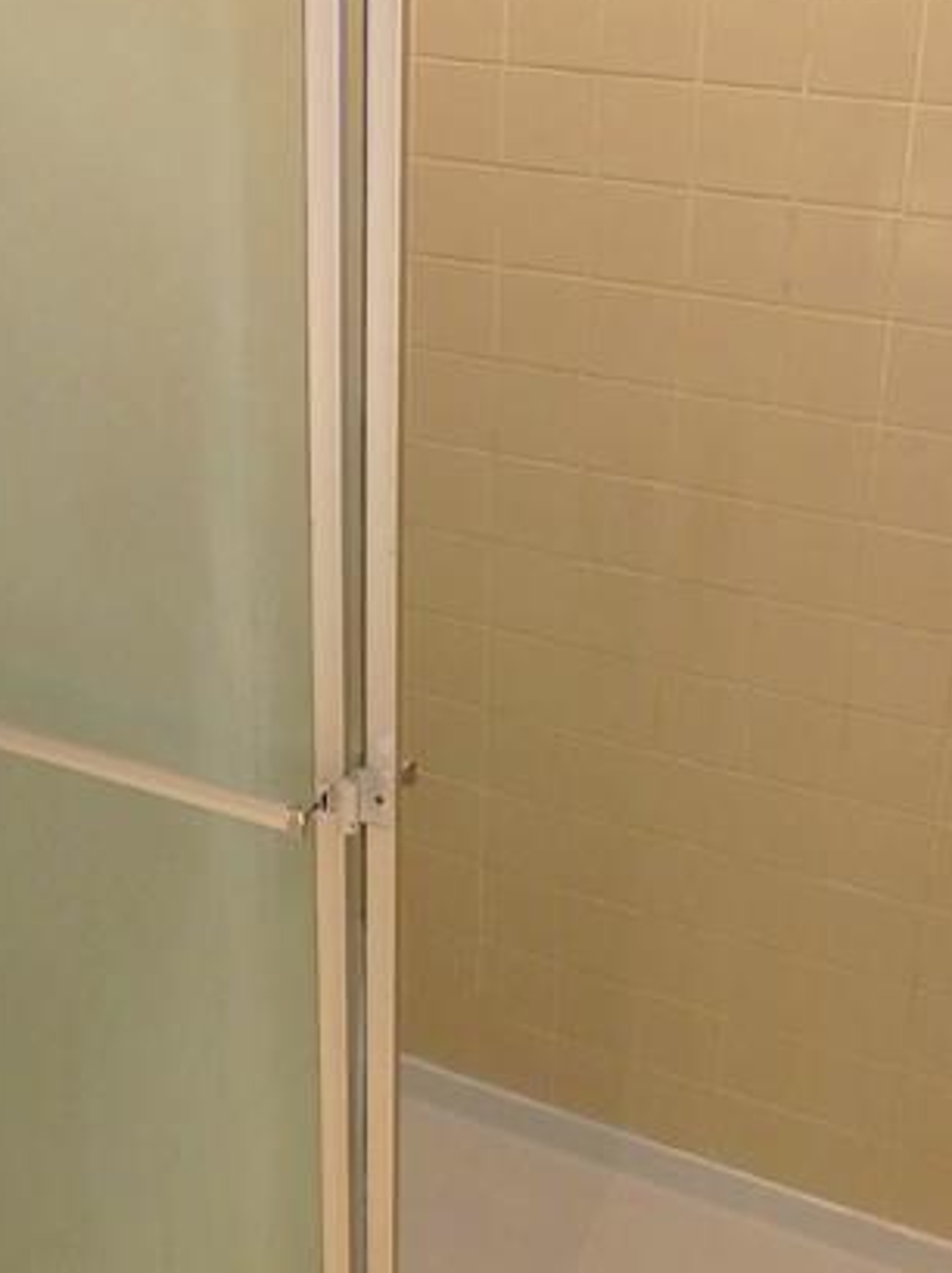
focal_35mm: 47
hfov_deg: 30.8
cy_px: 426
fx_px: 1726
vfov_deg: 40.0
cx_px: 529
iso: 250
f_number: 3
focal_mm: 4.5
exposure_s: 1/30
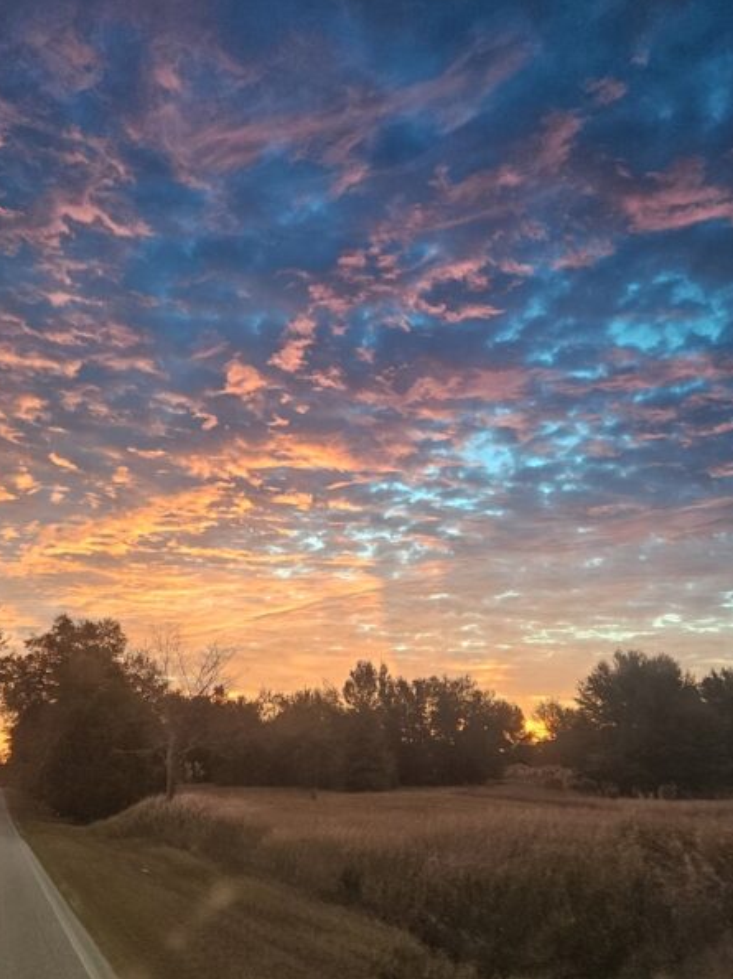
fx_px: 876
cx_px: 376
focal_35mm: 31
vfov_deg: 58.4
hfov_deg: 45.4
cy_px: 486
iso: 320
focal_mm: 5.4
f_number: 1.8
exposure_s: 1/170
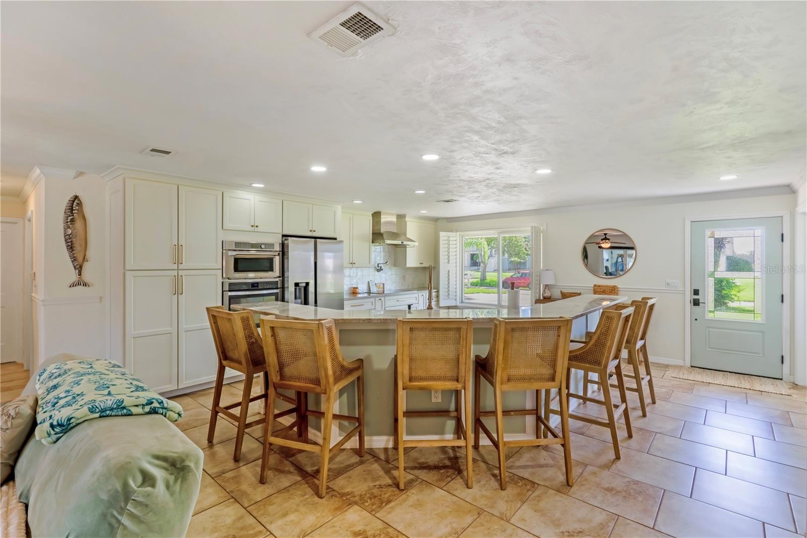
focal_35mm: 16
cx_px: 404
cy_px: 269
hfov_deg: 95.0
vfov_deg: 72.0
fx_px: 370
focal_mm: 11
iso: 250
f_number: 9
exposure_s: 1/250
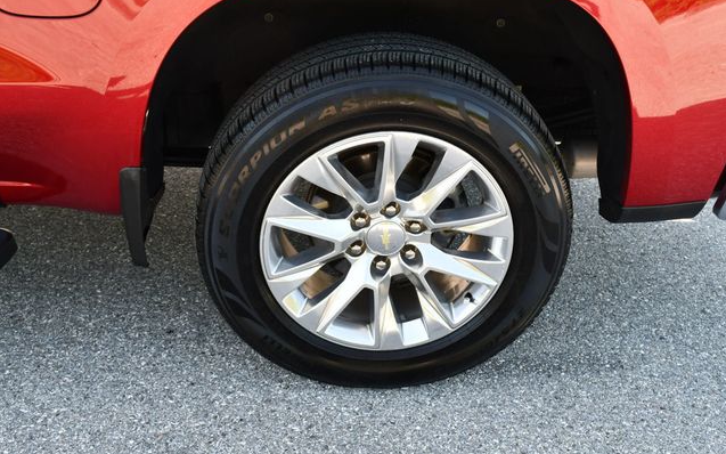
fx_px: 811
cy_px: 214
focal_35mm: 41
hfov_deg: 48.2
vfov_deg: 31.2
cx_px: 364
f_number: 5.6
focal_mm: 20
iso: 400
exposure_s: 1/250
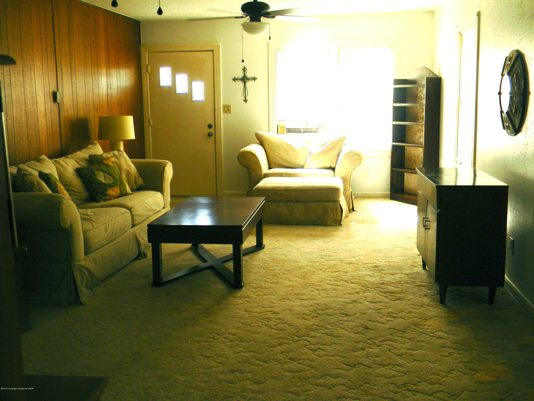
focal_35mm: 36
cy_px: 200
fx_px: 555
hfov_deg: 51.4
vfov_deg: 39.7
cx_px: 267
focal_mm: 6.4
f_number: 3.7
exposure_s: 1/47.5
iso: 80
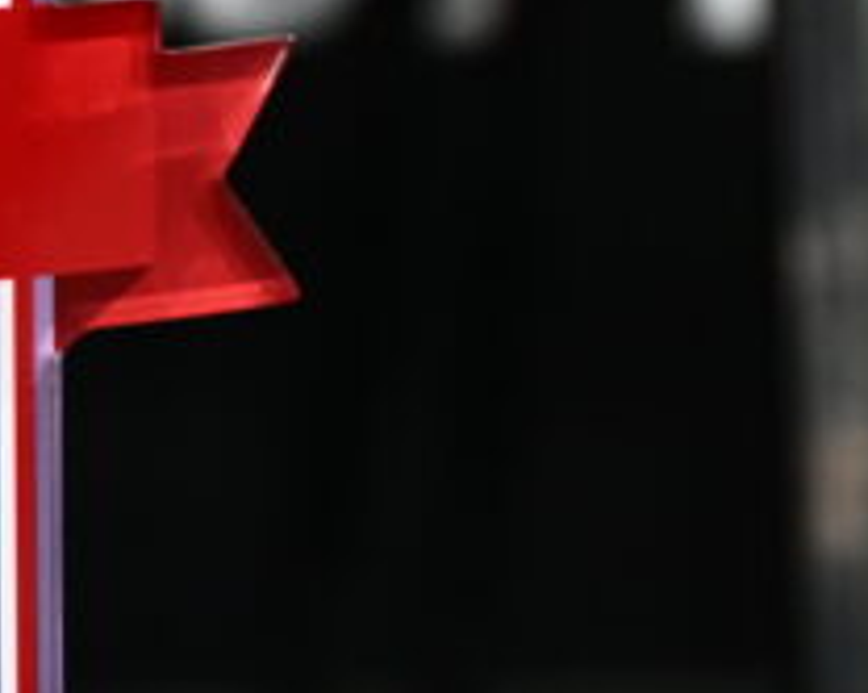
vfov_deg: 5.2
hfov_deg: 6.5
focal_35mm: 295
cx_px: -280
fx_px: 7571
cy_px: 516
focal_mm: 85
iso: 5000
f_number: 5.6
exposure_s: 1/200
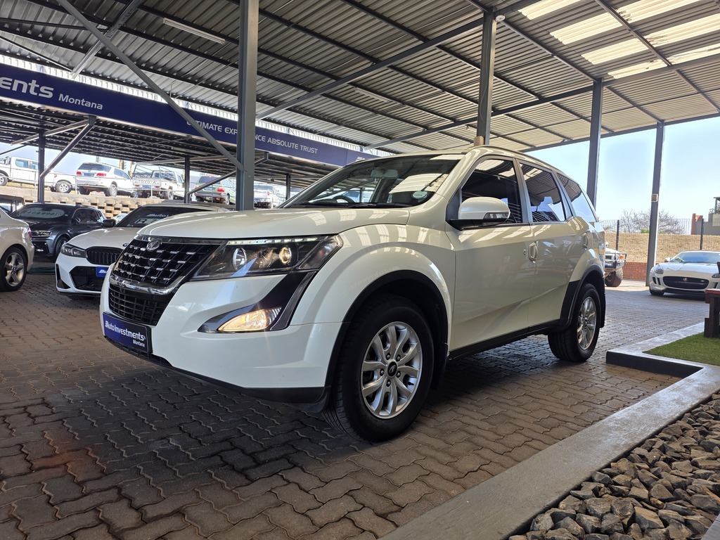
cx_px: 360
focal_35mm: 23
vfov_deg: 58.9
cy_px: 270
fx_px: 478
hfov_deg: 73.9
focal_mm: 6.25
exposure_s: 1/97.1
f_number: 1.7
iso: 12
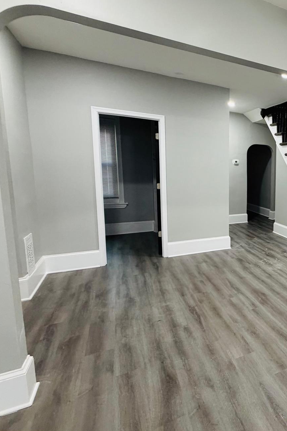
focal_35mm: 23
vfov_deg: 76.1
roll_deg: -1.3
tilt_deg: -8.1
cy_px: 205
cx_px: 300
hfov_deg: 44.8
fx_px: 275
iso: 320
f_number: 2.2
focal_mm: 2.22
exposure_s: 1/60
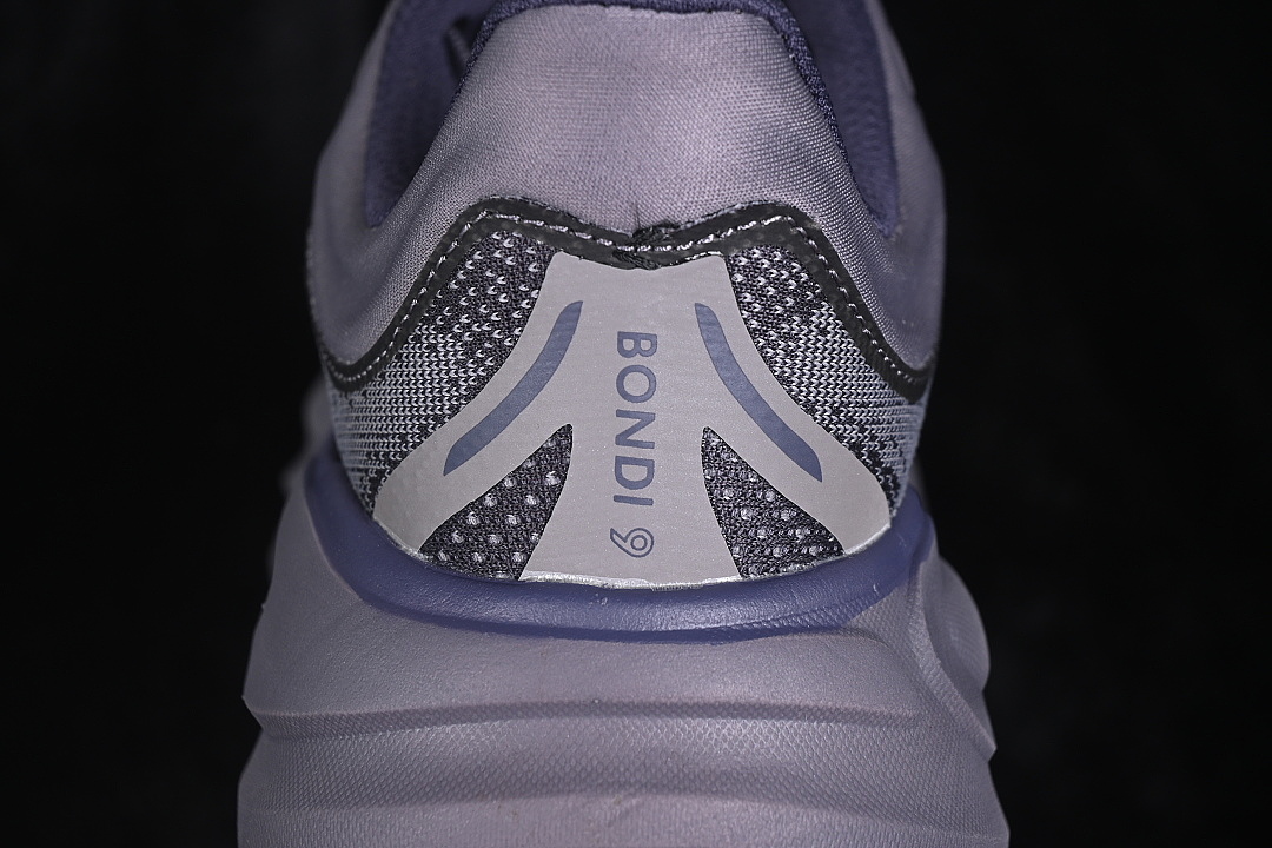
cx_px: 636
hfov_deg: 27.0
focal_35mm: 75
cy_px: 424
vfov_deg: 18.2
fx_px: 2650
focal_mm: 50
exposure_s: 1/60
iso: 160
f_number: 6.3
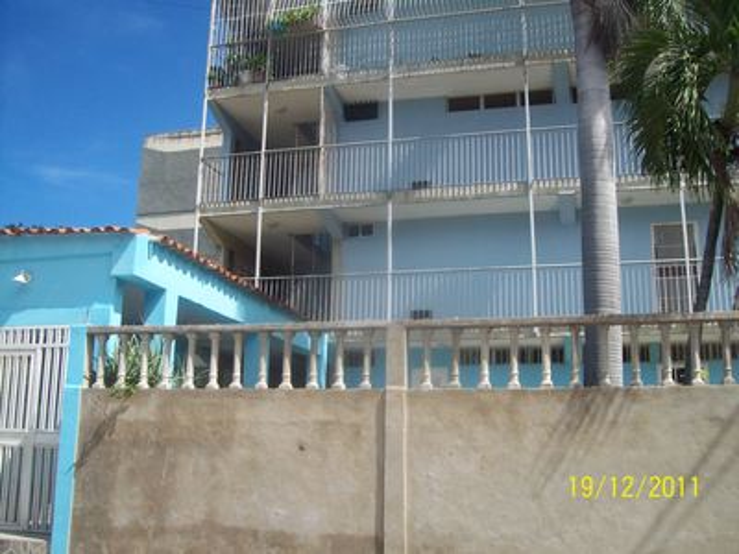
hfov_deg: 51.4
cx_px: 370
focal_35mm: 36
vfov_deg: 39.7
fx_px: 769
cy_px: 277
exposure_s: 1/502
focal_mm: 6
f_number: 4.8
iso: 80
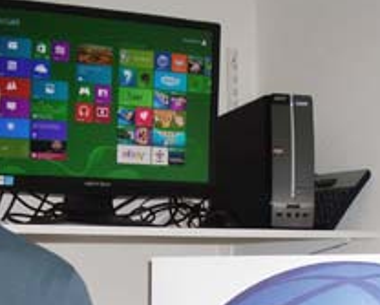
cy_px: 331
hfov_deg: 23.1
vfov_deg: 18.1
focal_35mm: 82
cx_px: 102
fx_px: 924
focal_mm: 5.8
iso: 200
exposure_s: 1/60
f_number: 2.6
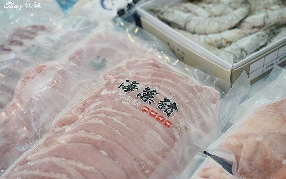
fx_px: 421
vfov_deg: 24.0
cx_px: 144
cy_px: 93
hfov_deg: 37.5
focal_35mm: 54
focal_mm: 52
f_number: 5
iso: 500
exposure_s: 1/60
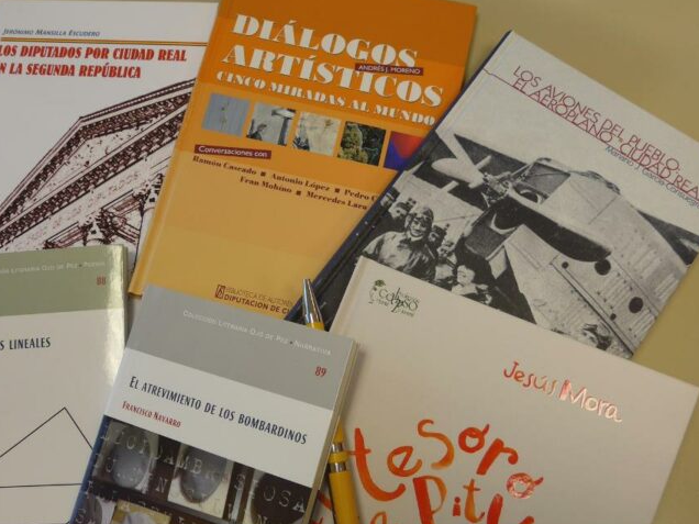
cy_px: 305
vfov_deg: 40.6
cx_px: 307
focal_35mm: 35
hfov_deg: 52.5
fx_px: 707
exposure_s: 1/100
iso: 80
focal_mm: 6
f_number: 2
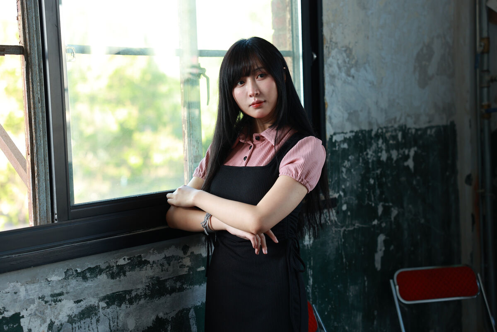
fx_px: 966
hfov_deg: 28.8
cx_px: 248
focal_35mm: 70
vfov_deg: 19.5
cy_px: 166
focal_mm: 70
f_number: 2.8
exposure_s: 1/200
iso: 400
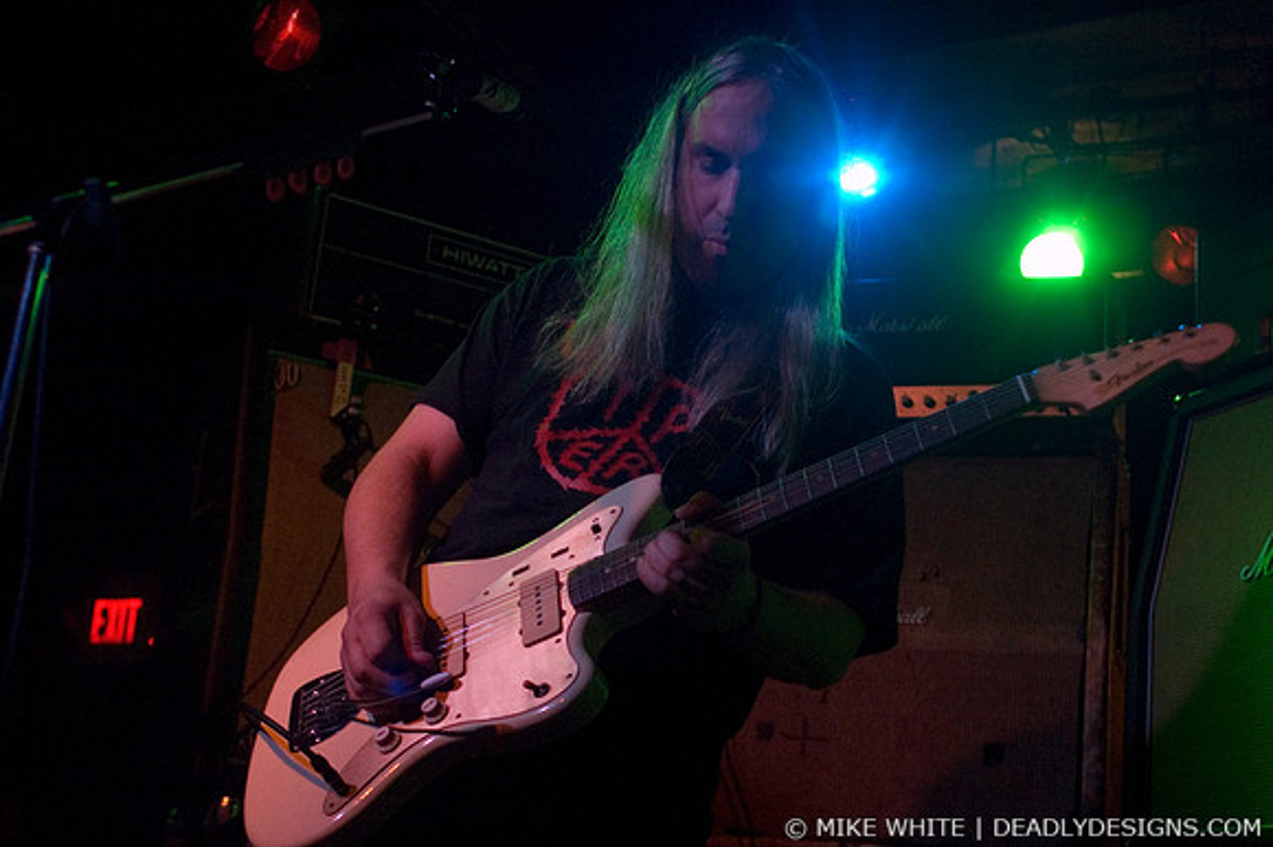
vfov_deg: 25.7
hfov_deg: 37.9
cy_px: 424
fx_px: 1855
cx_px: 636
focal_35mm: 52
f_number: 2.8
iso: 1600
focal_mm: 35
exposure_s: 1/30
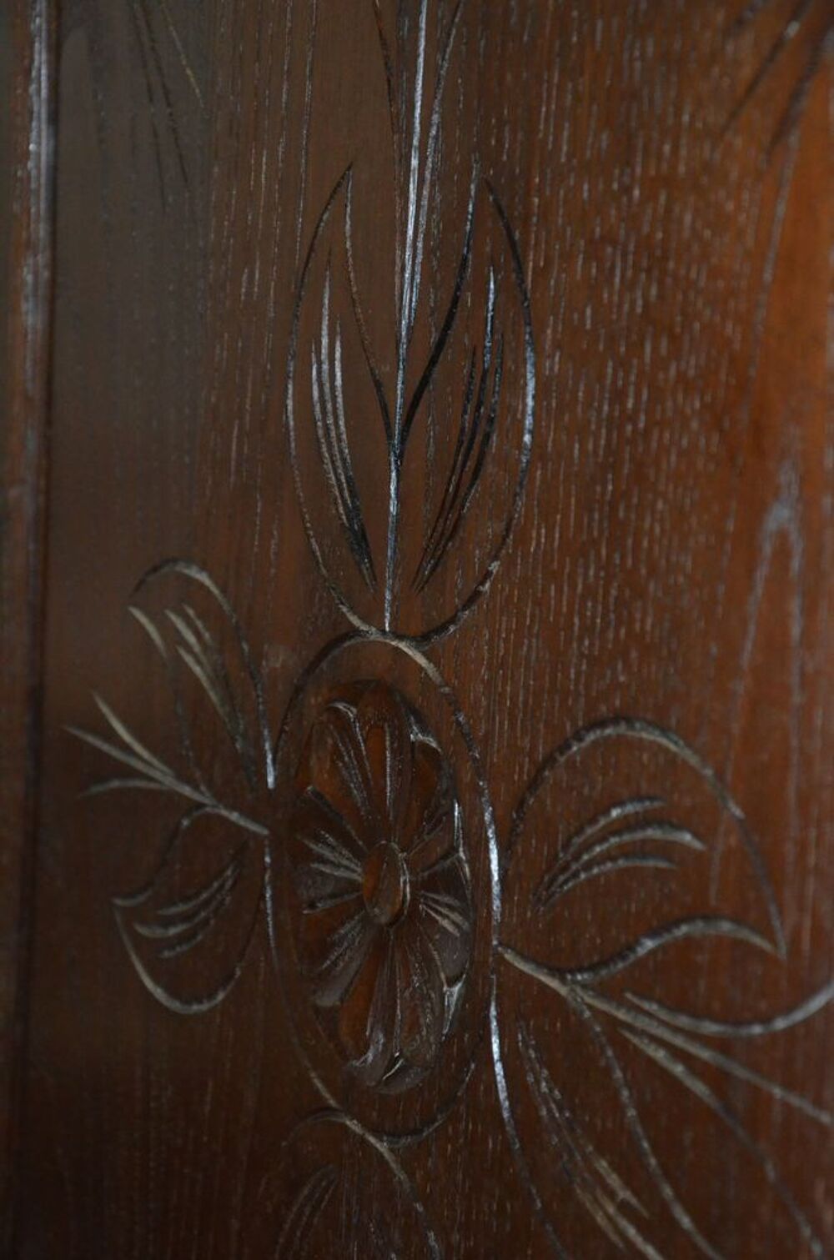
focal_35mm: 93
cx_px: 417
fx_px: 3248
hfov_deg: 14.6
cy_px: 630
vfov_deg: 22.0
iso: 3200
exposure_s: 1/60
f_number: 5.3
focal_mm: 62
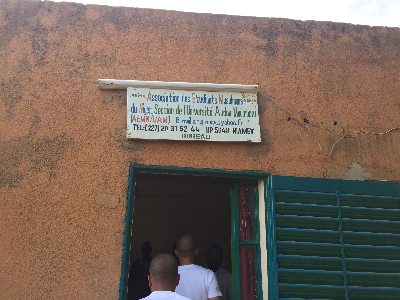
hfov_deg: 61.7
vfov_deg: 48.2
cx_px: 200
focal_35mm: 29
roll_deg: -0.9
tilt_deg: +18.6
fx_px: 335
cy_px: 150
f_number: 2.2
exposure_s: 1/50
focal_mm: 4.15
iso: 32
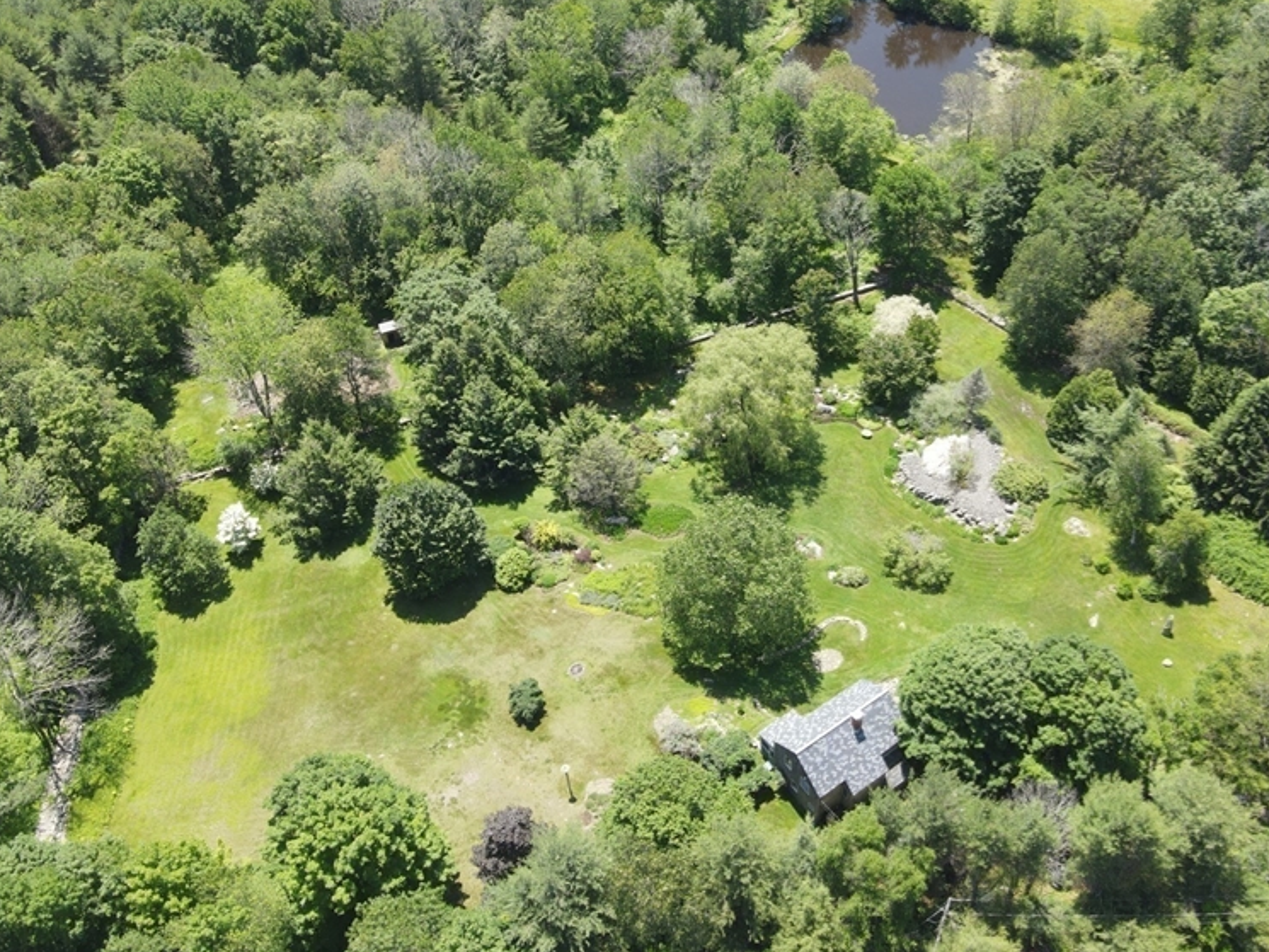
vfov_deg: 42.5
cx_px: 751
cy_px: 342
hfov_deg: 55.0
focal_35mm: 33
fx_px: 1210
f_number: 2.8
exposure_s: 1/180
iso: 100
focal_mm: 4.5
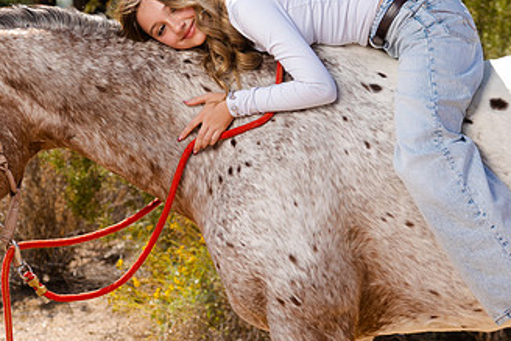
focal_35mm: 138
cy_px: 110
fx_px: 1960
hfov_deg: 14.9
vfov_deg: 9.9
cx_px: 291
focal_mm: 78
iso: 50
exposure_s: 1/250
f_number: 5.6
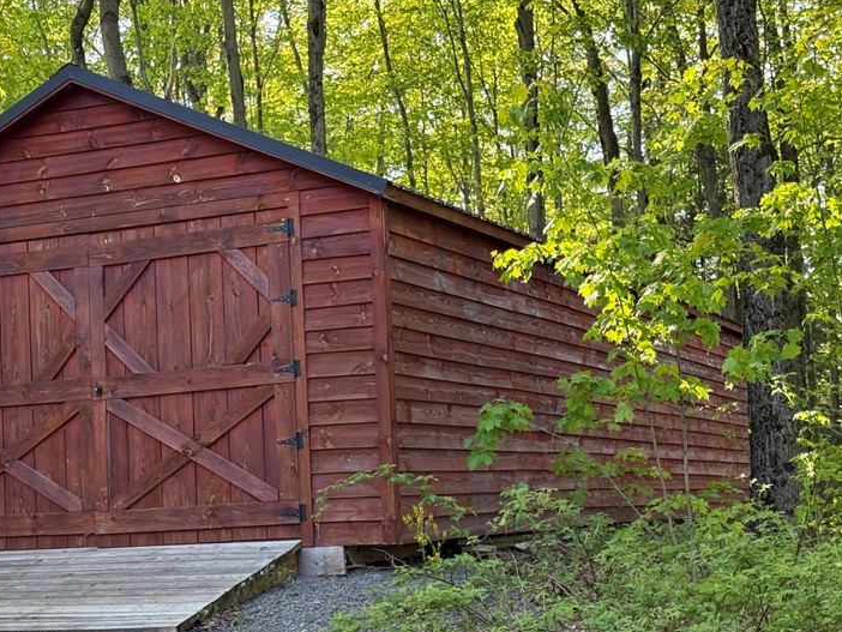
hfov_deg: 27.6
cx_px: 299
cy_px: 401
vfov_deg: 21.0
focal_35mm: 70
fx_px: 1703
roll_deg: +1.8
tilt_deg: +4.2
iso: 100
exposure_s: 1/245
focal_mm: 6.76
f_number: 1.78
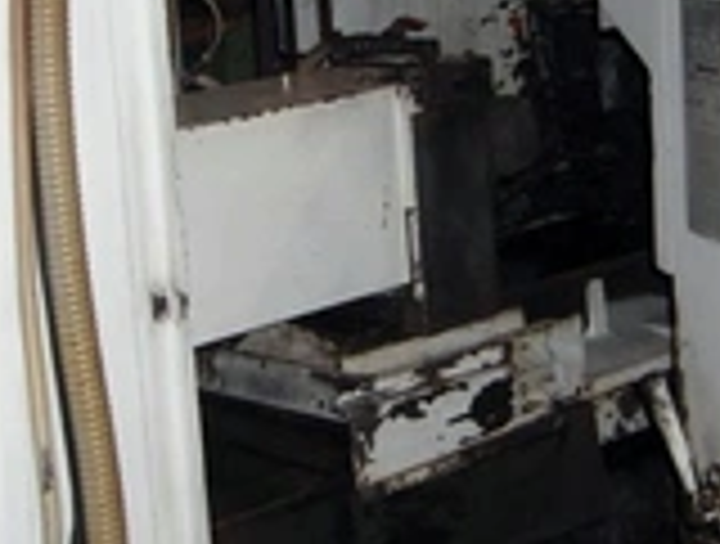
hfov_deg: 20.1
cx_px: 506
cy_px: 182
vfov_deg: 15.3
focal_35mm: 97
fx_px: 2024
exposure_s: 1/60
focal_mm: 8
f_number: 2.8
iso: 100
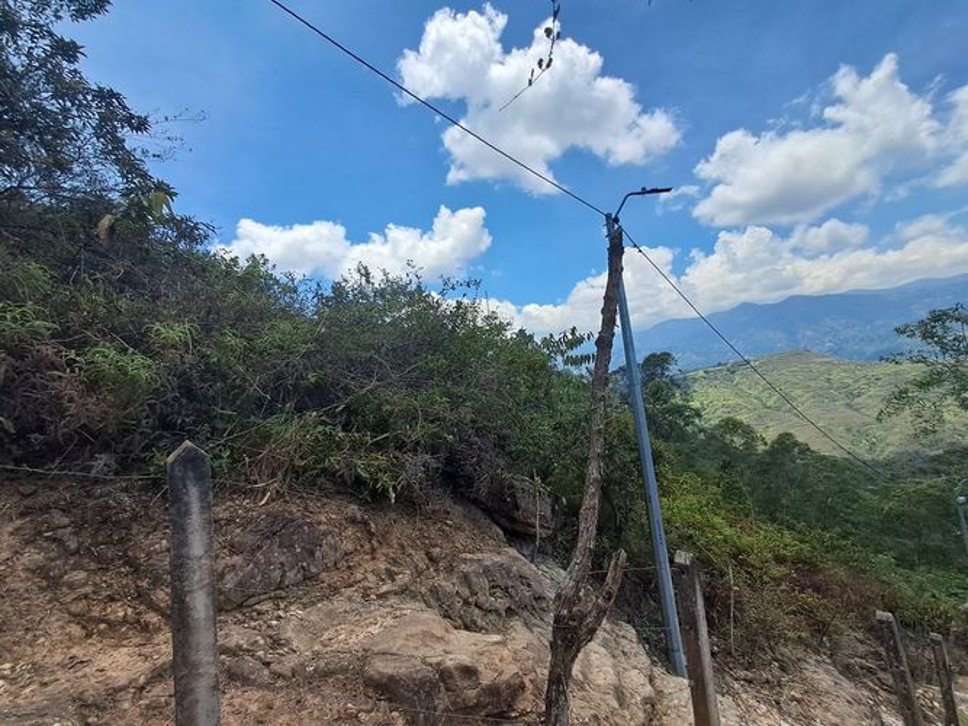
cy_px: 363
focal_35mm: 16
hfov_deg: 94.5
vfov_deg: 78.1
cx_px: 484
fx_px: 447
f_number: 2.2
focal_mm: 1.64
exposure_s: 1/2066
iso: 40
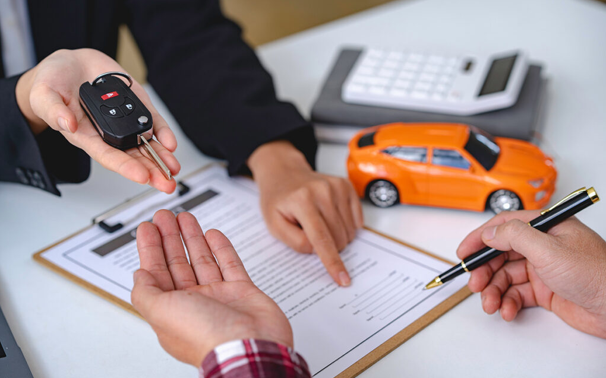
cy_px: 197
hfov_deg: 23.8
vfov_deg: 15.0
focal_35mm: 87
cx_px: 304
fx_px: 1437
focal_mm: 85
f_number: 2.8
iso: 100
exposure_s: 1/100
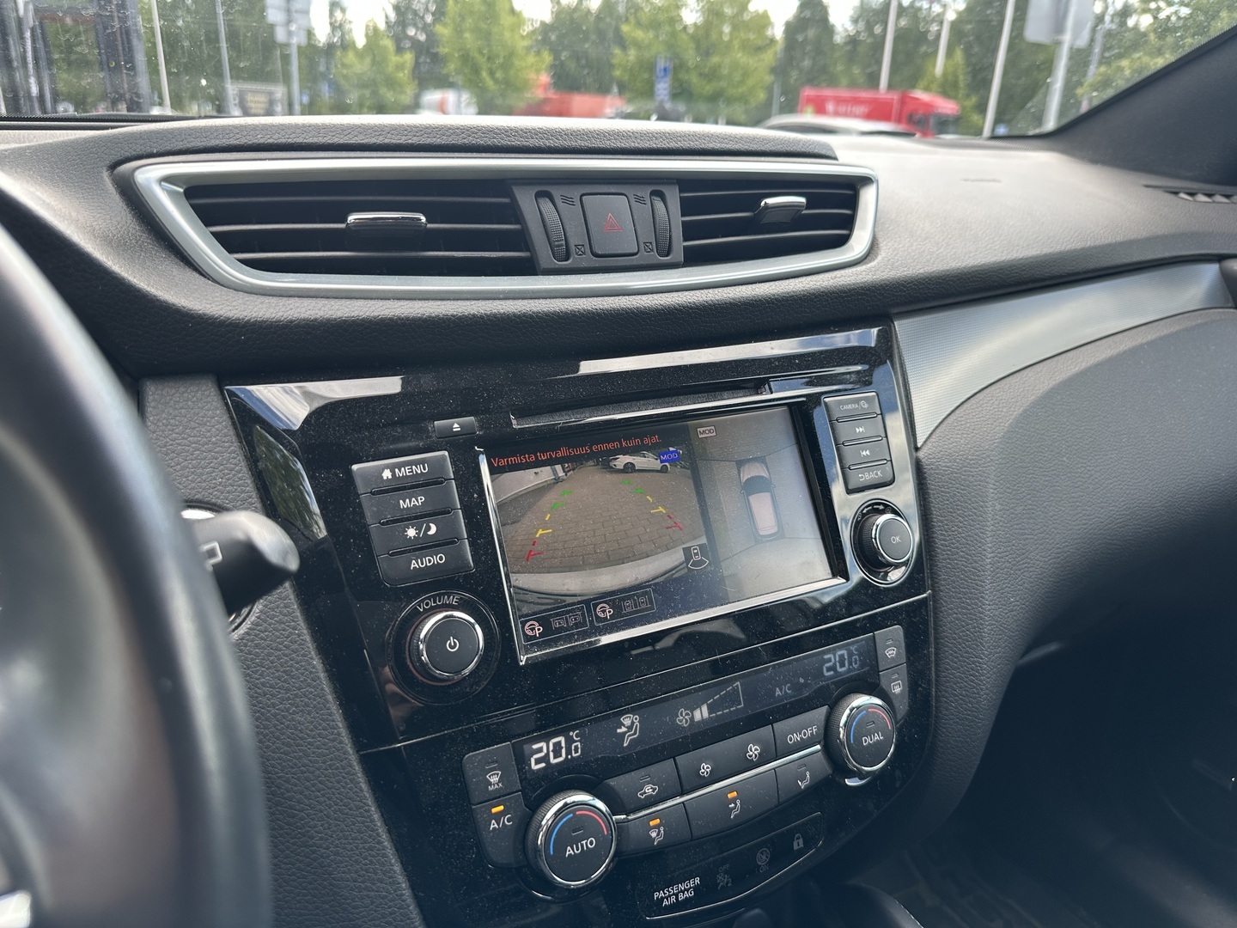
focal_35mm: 24
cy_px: 464
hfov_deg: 71.6
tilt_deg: -20.7
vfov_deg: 56.8
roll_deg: -2.4
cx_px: 618
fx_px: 858
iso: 64
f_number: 1.78
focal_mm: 6.86
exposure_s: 1/167
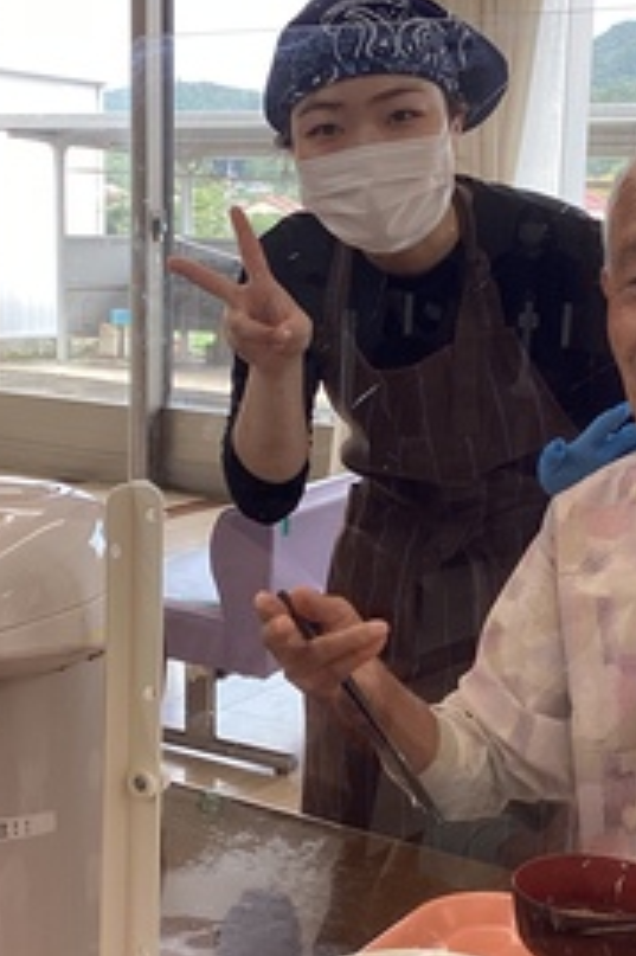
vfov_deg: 33.4
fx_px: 1592
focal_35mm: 60
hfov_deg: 22.6
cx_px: 380
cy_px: 492
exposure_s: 1/120
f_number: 2.4
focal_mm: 3.3
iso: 50
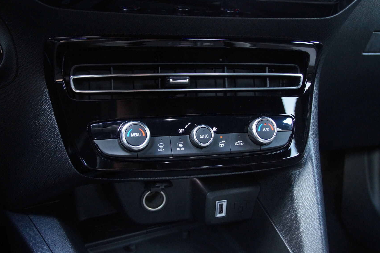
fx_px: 390
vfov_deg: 35.9
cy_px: 130
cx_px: 200
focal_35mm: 37
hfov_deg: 51.9
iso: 2000
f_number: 4
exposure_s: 1/60
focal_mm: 22
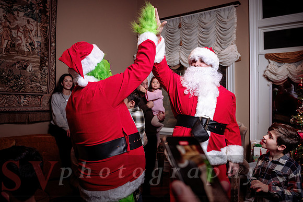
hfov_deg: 63.1
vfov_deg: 44.5
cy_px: 96
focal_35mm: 29
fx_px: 247
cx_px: 144
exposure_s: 1/200
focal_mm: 28
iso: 500
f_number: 4.5
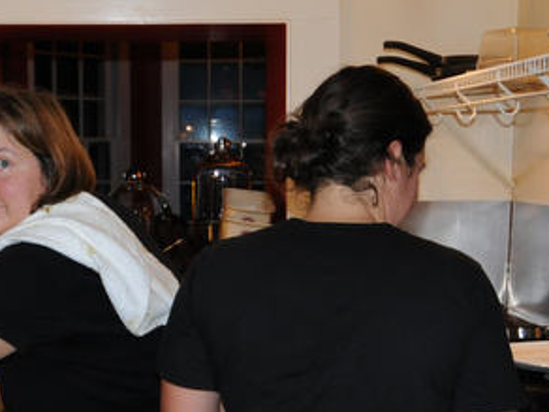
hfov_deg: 27.2
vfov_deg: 20.7
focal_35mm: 71
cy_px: 264
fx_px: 1126
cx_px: 179
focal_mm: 24
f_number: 5
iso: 800
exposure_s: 1/60
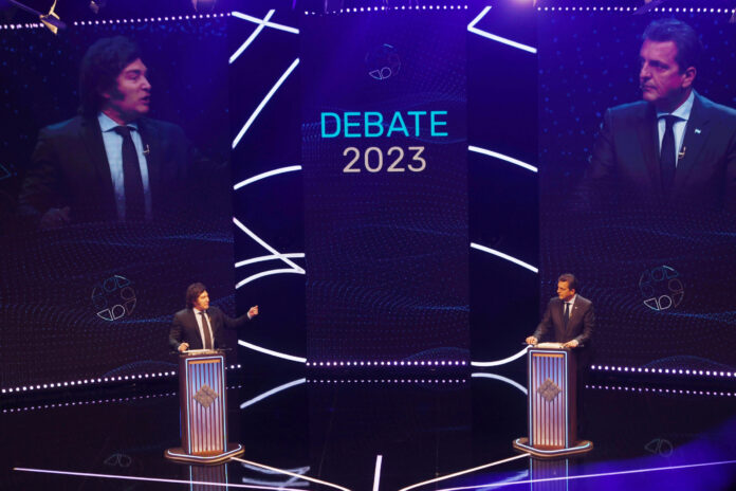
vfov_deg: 13.0
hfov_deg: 19.5
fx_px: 2146
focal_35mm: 105
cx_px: 368
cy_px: 246
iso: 500
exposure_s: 1/200
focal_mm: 70
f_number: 4
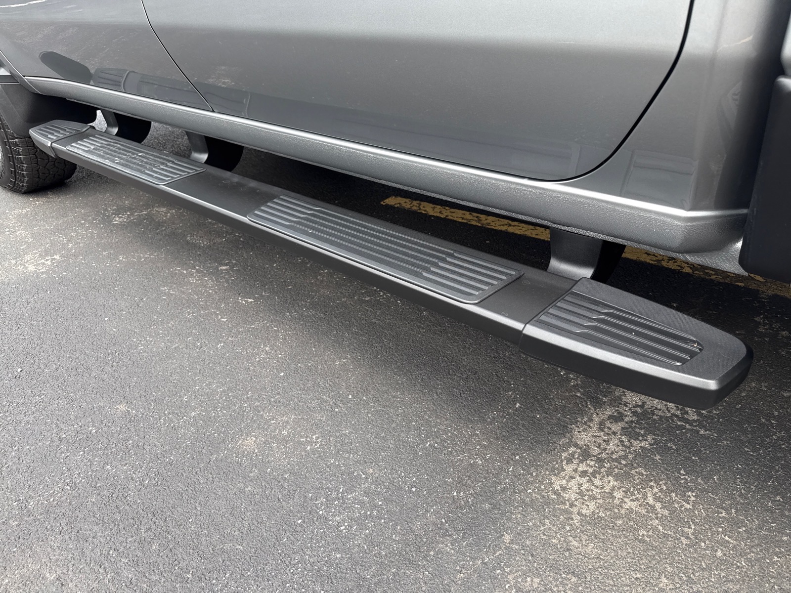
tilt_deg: -31.7
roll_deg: +2.7
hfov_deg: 71.6
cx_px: 396
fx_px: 548
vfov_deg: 56.8
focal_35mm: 24
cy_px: 296
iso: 80
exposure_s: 1/416
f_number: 1.78
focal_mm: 6.76
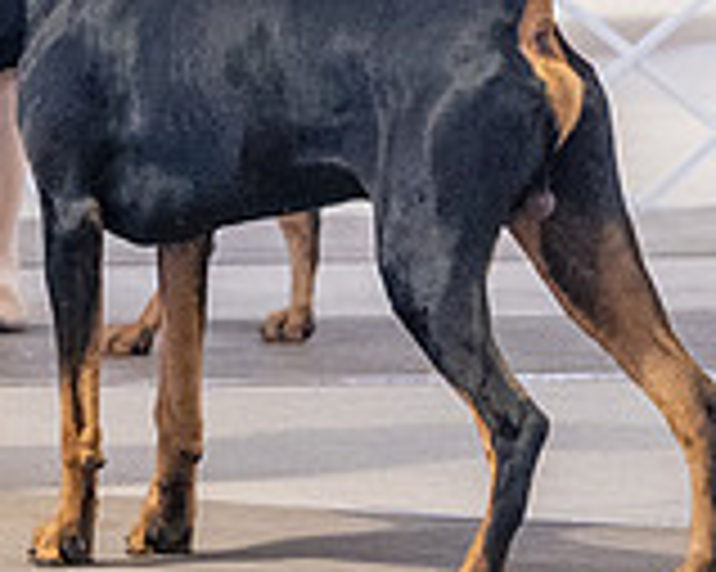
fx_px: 7857
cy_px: -297
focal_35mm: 371
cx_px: 2
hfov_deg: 5.2
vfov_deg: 4.1
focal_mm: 93
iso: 6400
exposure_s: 1/320
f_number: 3.5
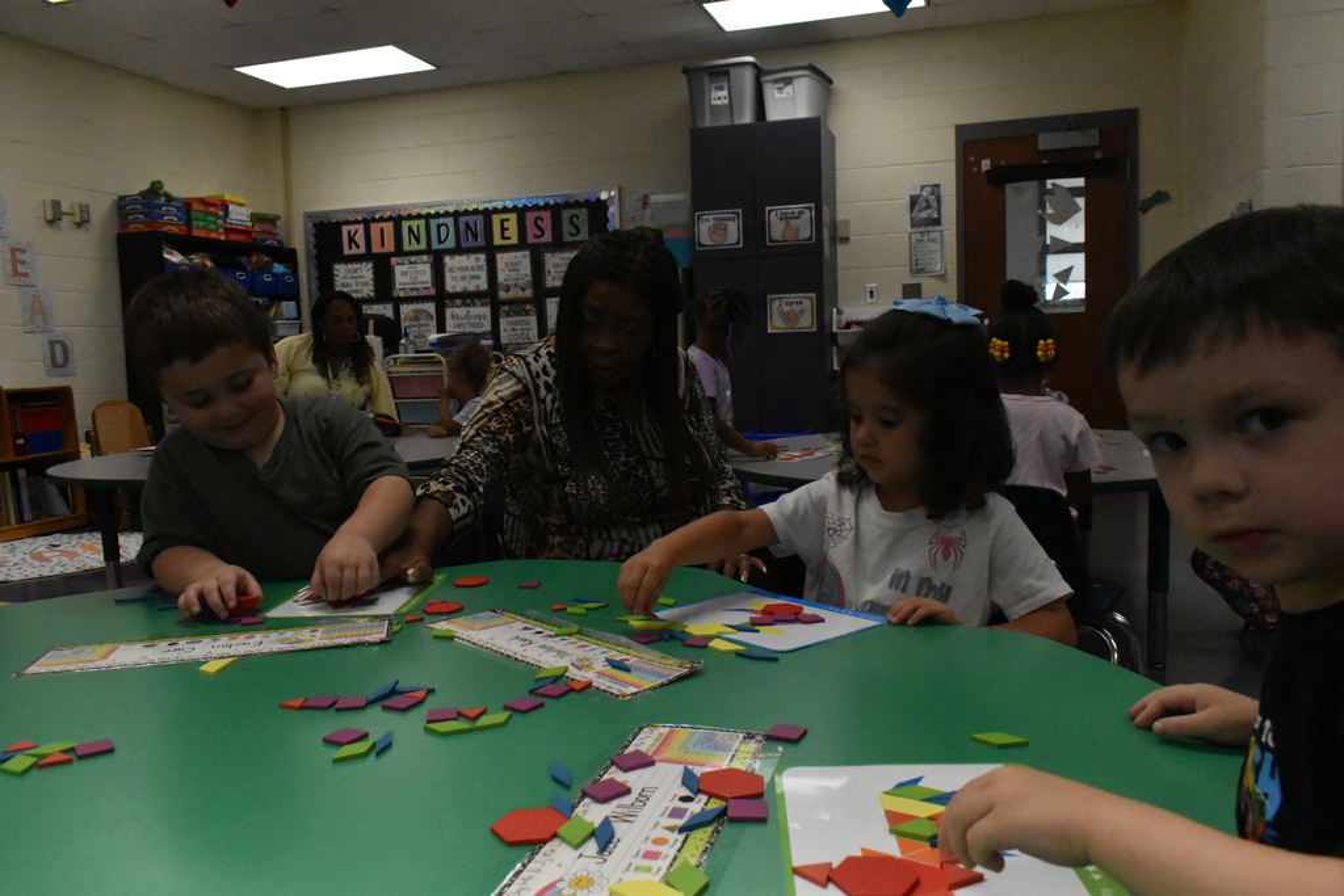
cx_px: 672
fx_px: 1008
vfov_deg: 47.9
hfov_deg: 67.4
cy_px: 448
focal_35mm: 27
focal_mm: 18
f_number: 8
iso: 6400
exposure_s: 1/250
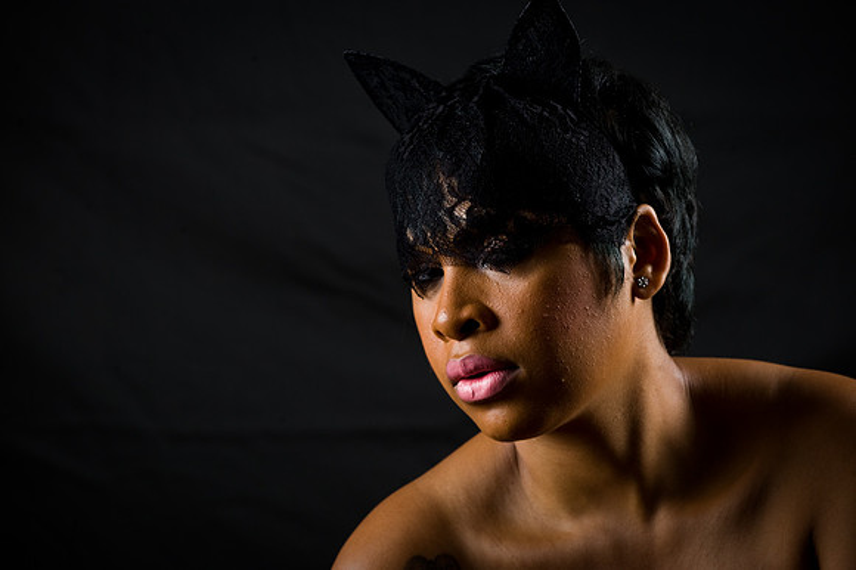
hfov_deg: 13.3
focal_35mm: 155
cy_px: 285
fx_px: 3683
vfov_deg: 8.8
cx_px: 428
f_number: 5.6
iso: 200
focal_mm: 155
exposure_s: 1/125
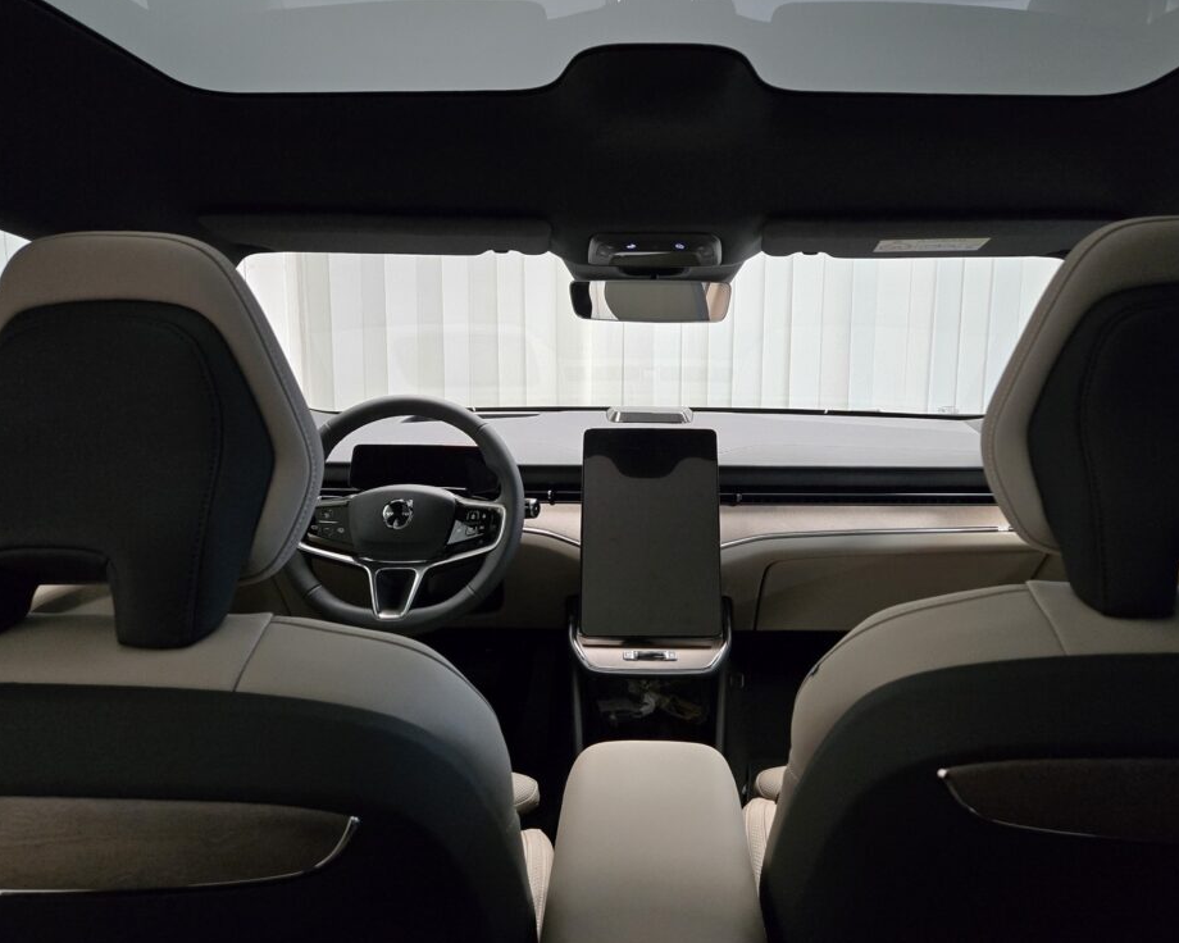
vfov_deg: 56.8
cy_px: 456
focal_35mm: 25
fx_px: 872
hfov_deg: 67.9
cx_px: 650
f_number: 1.8
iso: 640
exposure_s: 1/120
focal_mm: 5.4
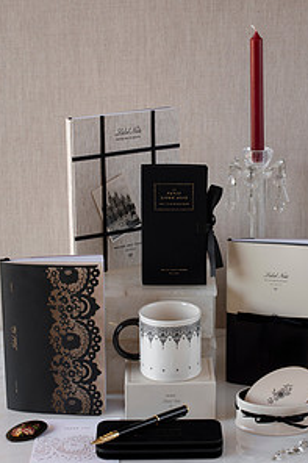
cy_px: 214
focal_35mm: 76
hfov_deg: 17.9
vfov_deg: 26.7
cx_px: 166
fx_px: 976
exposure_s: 1/5
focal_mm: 50
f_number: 16
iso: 200
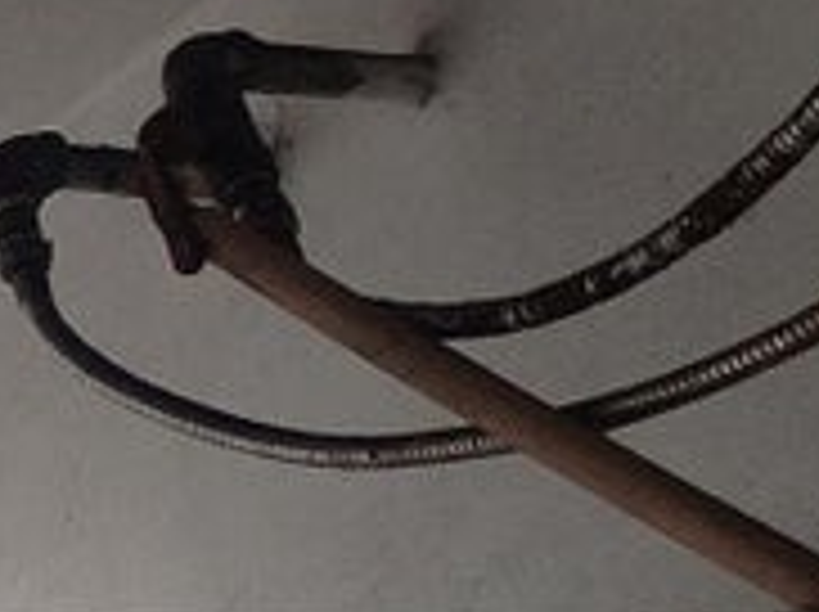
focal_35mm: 218
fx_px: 5151
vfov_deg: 6.5
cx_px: -1879
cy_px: 1350
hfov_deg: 7.6
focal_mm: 4.75
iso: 100
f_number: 1.8
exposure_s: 1/157
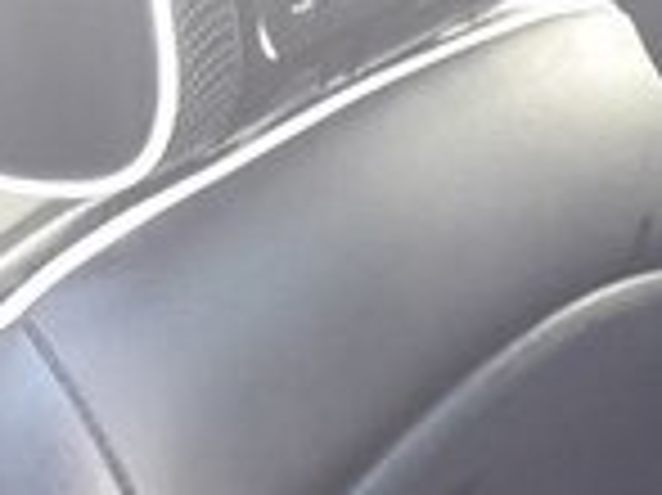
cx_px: 1292
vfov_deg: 11.5
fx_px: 2408
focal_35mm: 126
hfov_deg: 13.6
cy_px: 637
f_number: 1.9
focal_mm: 3.7
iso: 64
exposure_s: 1/33
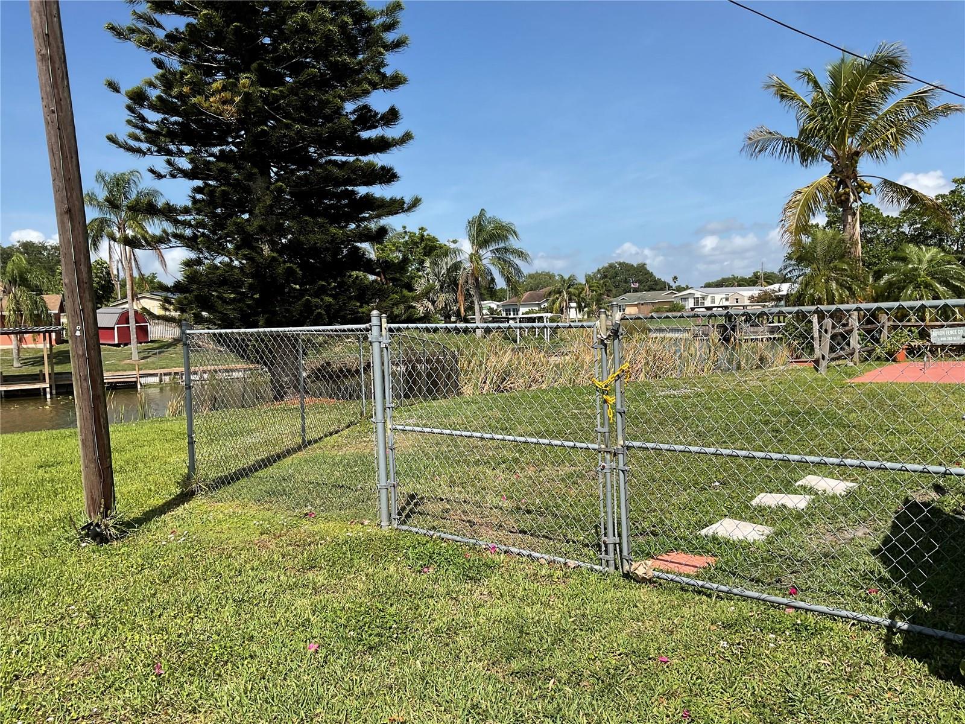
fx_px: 808
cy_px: 362
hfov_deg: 61.7
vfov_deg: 48.2
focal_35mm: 29
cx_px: 482
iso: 16
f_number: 1.8
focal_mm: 3
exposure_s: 1/1912
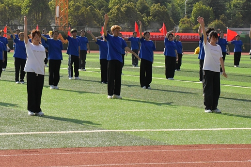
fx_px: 1018
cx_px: 80
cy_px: 42
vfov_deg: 9.4
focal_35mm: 146
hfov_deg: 14.0
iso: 2200
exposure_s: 1/4000
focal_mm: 56
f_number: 11
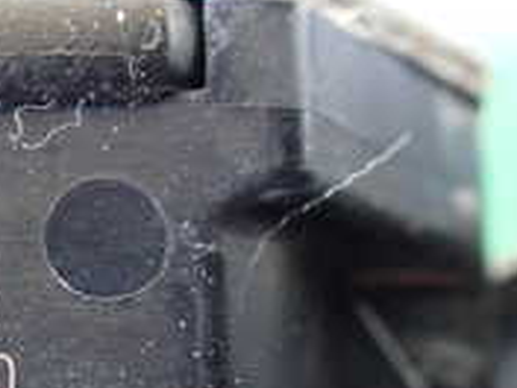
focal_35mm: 102
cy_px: 364
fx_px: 1523
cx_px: -223
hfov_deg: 17.6
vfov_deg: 14.3
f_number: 2.3
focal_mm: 5.4
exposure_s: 1/40
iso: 800
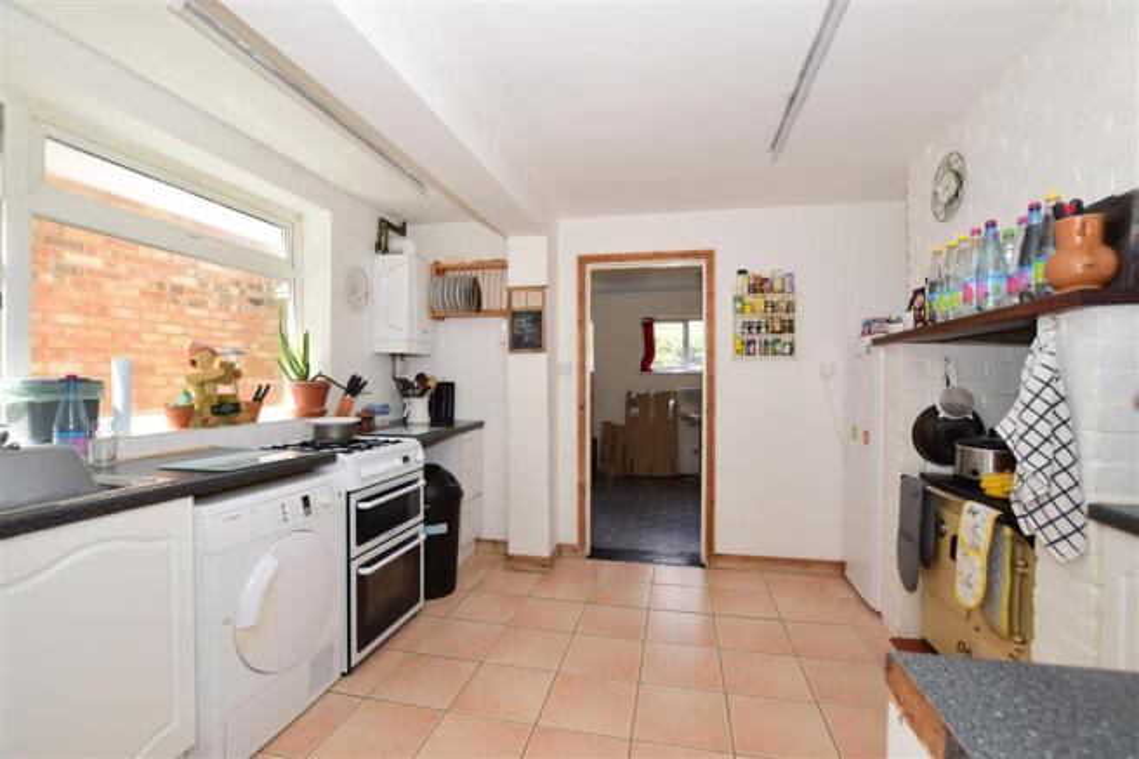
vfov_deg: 77.3
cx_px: 570
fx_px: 474
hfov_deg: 100.4
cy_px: 380
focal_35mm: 15
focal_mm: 10
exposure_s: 1/125
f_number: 7.1
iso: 400
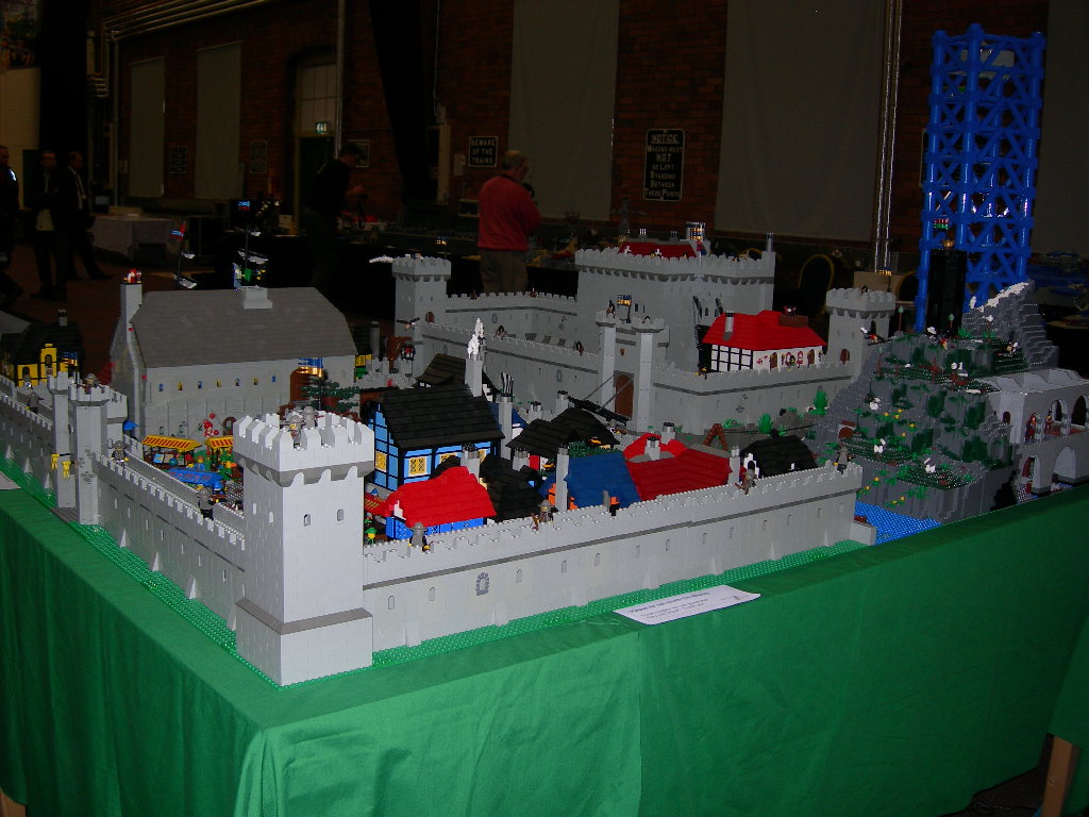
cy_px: 408
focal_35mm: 38
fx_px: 1195
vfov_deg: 37.7
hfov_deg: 49.0
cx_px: 544
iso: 62
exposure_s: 1/60.1
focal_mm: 7.8
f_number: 2.8
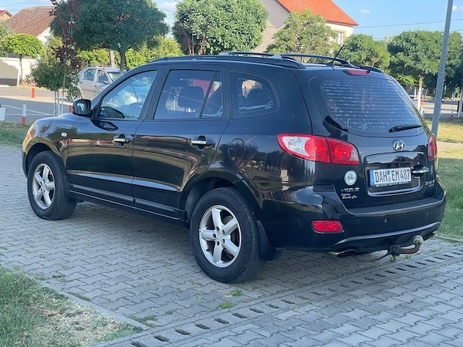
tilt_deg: -7.3
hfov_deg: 36.8
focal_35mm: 52
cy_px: 174
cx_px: 232
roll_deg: -3.4
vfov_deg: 28.0
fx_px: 696
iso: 25
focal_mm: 6
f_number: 2
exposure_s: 1/234
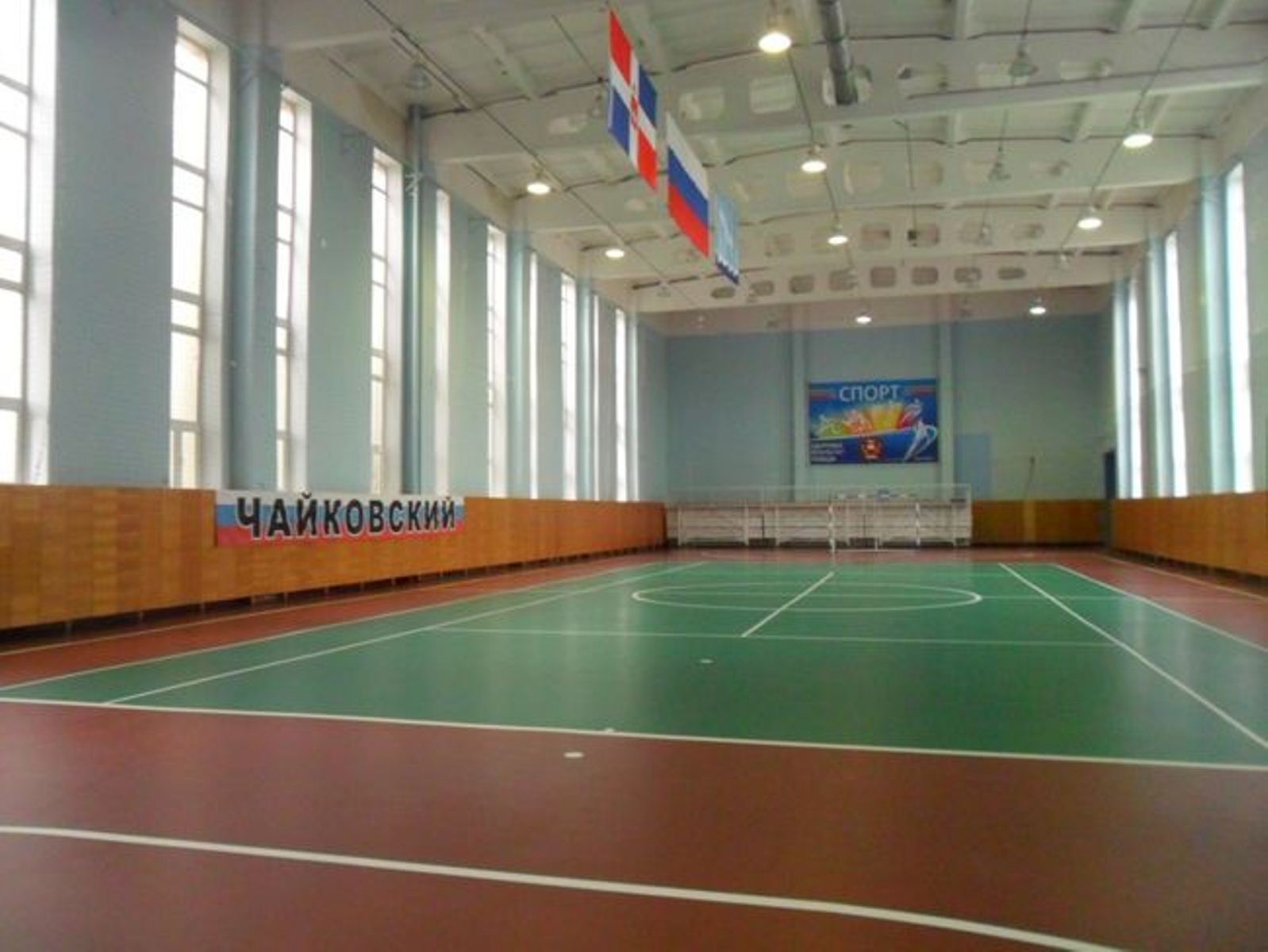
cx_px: 634
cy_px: 476
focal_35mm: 27
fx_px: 989
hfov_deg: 65.3
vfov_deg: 51.4
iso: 400
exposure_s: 1/45
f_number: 3.5
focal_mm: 4.9
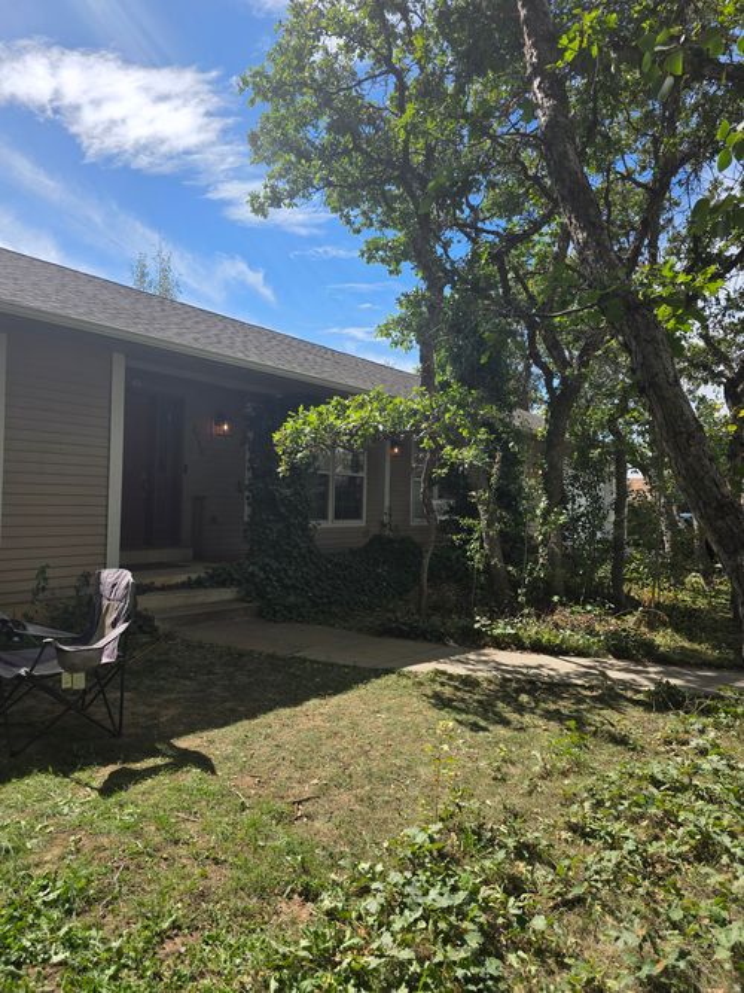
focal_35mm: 23
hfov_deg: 58.9
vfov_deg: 73.9
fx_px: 659
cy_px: 496
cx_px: 372
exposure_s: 1/4650
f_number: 1.7
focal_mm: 6.3
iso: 80
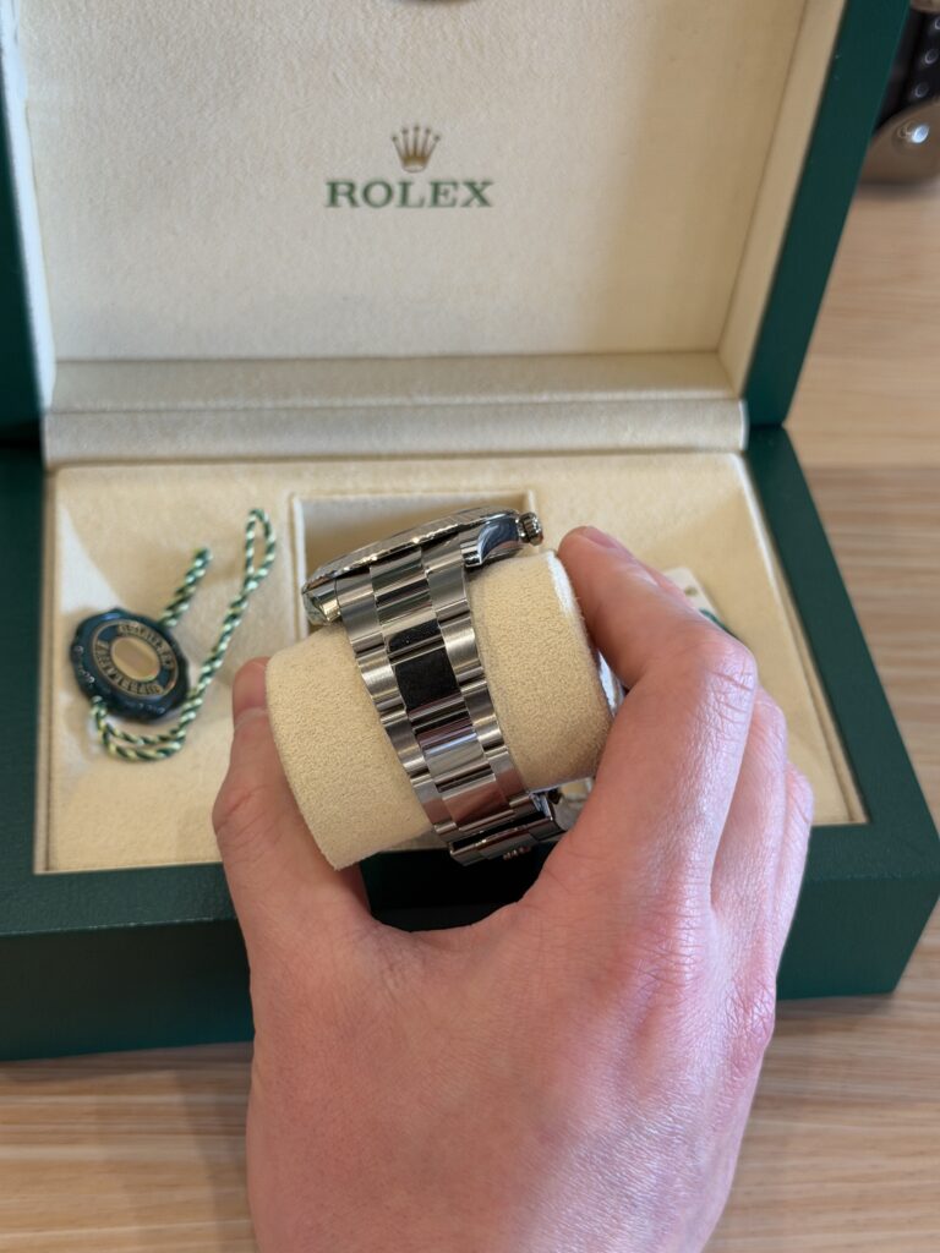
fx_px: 1738
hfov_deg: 30.3
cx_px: 470
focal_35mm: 48
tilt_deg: -47.8
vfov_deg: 39.7
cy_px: 626
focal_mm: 6.76
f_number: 1.78
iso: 160
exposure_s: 1/60
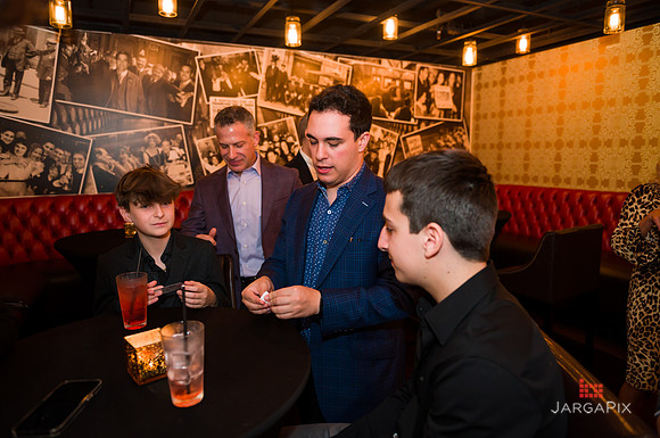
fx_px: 443
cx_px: 330
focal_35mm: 24
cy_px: 219
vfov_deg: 52.6
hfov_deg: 73.3
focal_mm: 24
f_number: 3.2
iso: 1250
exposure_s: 1/200
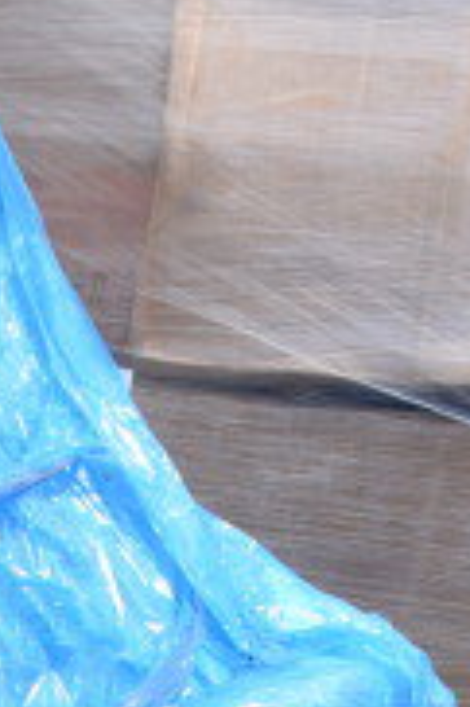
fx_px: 2668
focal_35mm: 136
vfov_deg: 13.3
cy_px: 1342
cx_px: -571
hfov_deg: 9.2
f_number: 9
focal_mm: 18
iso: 200
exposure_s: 1/320
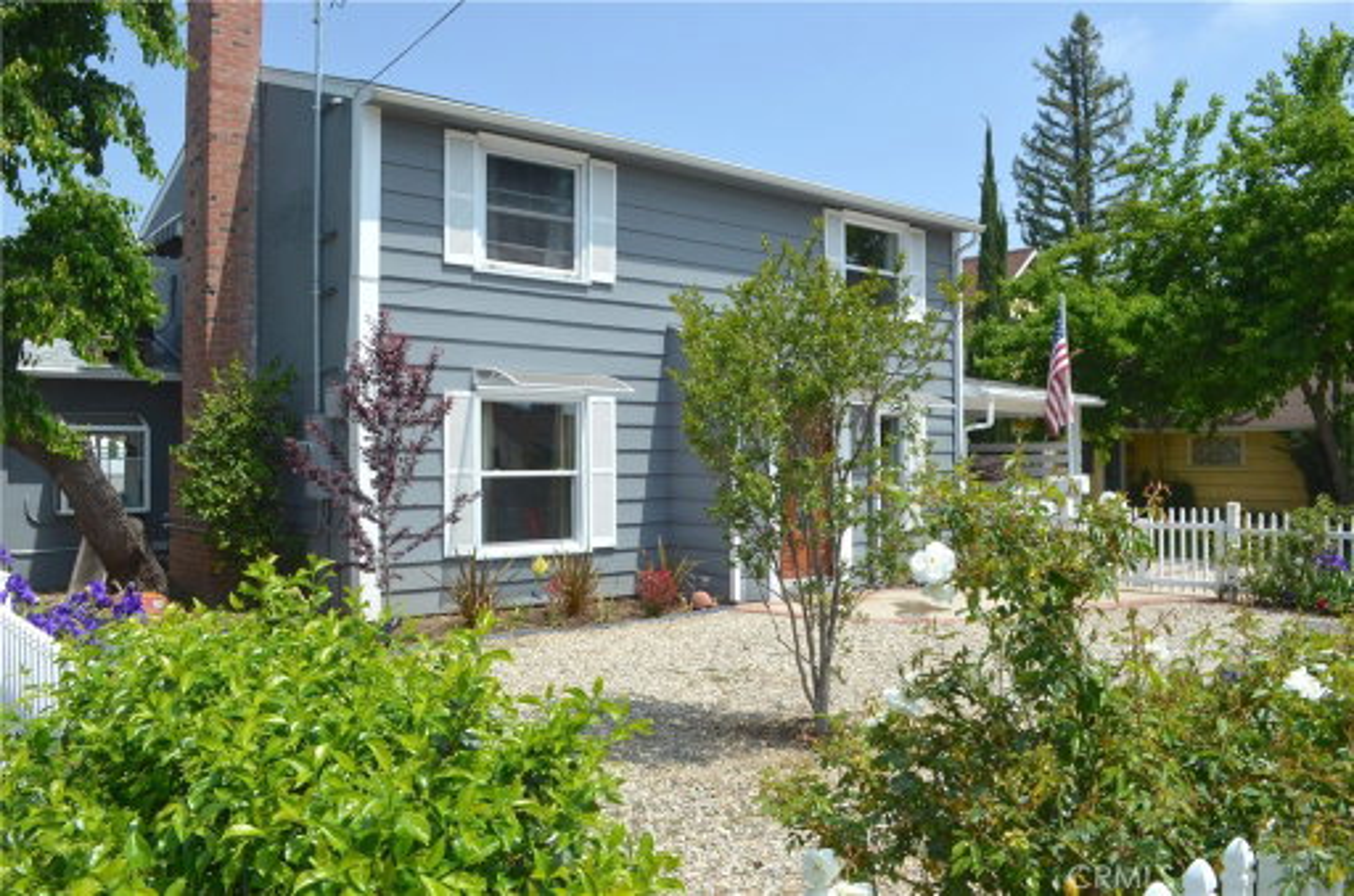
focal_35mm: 30
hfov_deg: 62.0
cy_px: 448
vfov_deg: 43.4
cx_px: 677
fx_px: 1126
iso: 640
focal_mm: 20
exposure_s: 1/800
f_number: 14
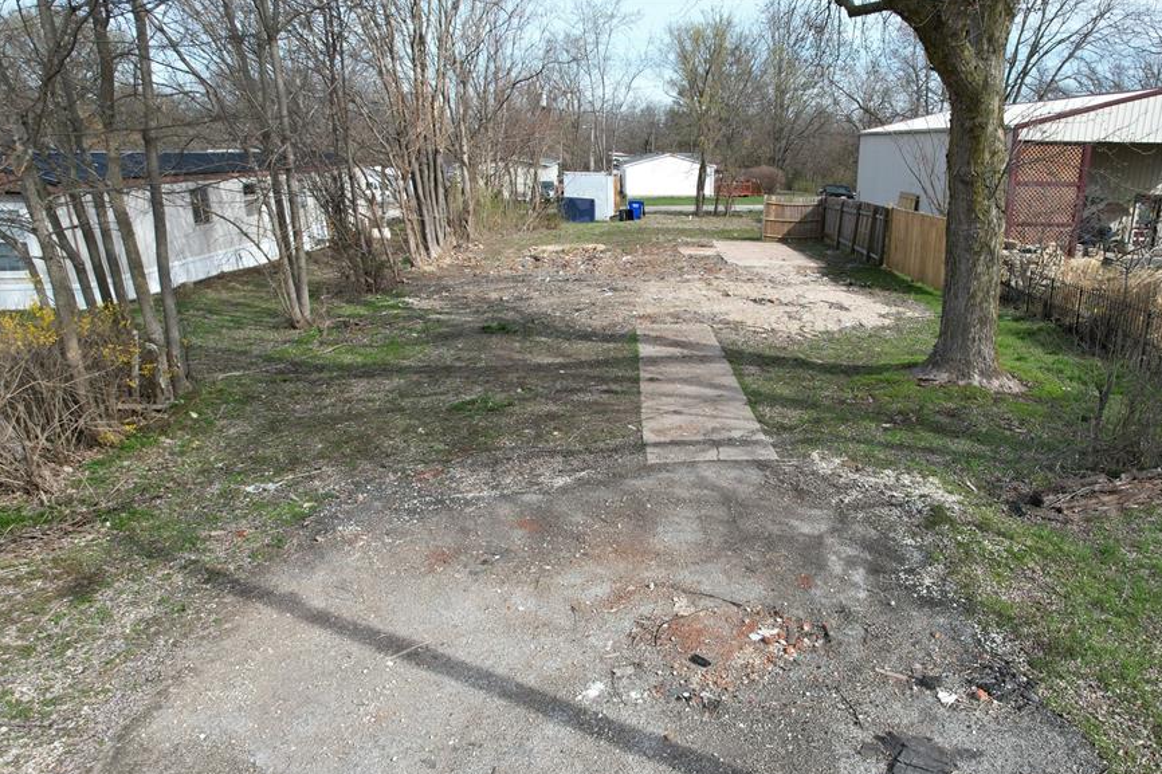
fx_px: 839
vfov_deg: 49.3
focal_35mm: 26
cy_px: 452
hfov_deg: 68.9
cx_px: 678
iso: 100
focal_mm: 8.38
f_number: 2.8
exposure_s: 1/1000
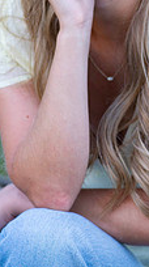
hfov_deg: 3.4
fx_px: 2534
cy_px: 54
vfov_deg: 6.0
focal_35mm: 359
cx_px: 110
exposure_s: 1/125
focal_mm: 155
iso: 160
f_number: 4
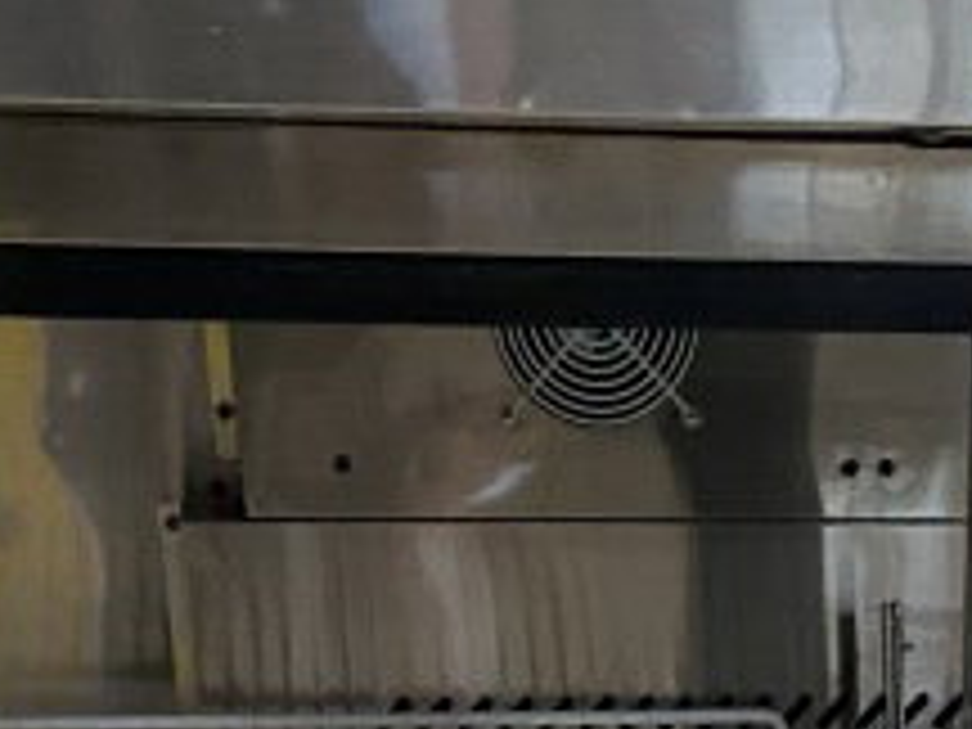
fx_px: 2752
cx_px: 896
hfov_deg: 19.6
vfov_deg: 12.0
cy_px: 1780
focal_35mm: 98
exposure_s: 1/52
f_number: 1.8
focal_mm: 4.25
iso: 500
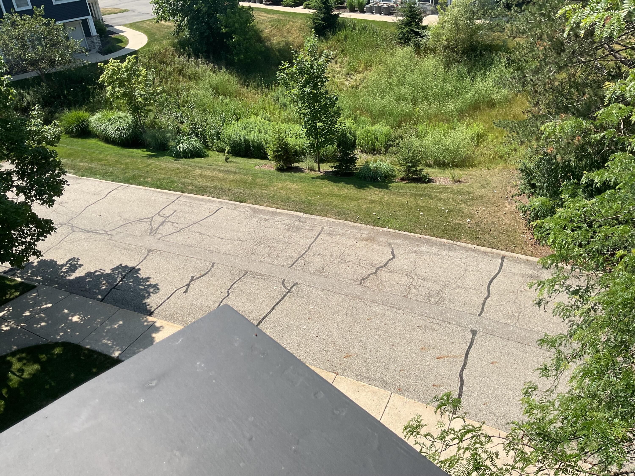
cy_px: 238
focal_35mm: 29
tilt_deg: -33.7
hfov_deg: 61.7
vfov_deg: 48.2
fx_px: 532
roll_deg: +6.1
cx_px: 318
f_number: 1.8
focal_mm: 3
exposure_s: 1/1577
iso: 16
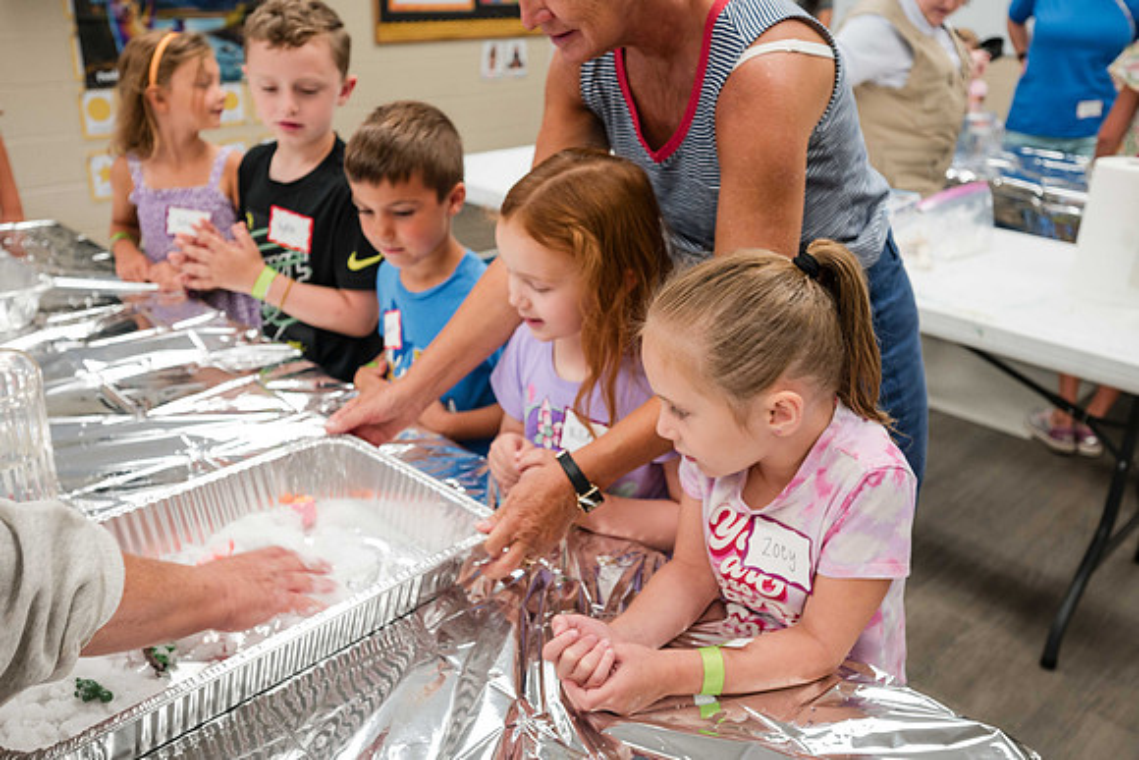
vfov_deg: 42.3
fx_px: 982
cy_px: 378
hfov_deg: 60.2
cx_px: 577
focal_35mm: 31
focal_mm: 30
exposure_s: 1/125
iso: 1250
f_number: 4
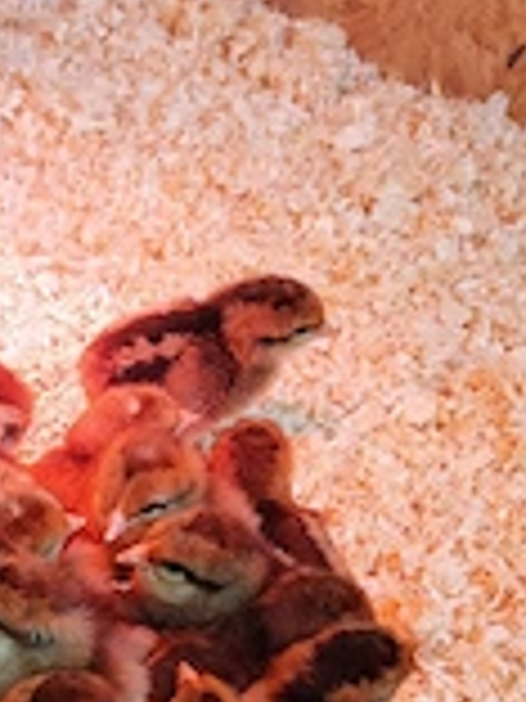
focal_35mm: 64
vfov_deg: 28.0
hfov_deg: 21.3
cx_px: -112
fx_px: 1297
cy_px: 742
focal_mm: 5.23
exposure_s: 1/50
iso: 200
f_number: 1.8
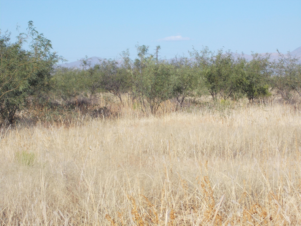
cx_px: 150
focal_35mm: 130
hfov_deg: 15.2
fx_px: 1130
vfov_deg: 11.4
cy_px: 113
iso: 80
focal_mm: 23
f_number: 6.5
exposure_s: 1/250
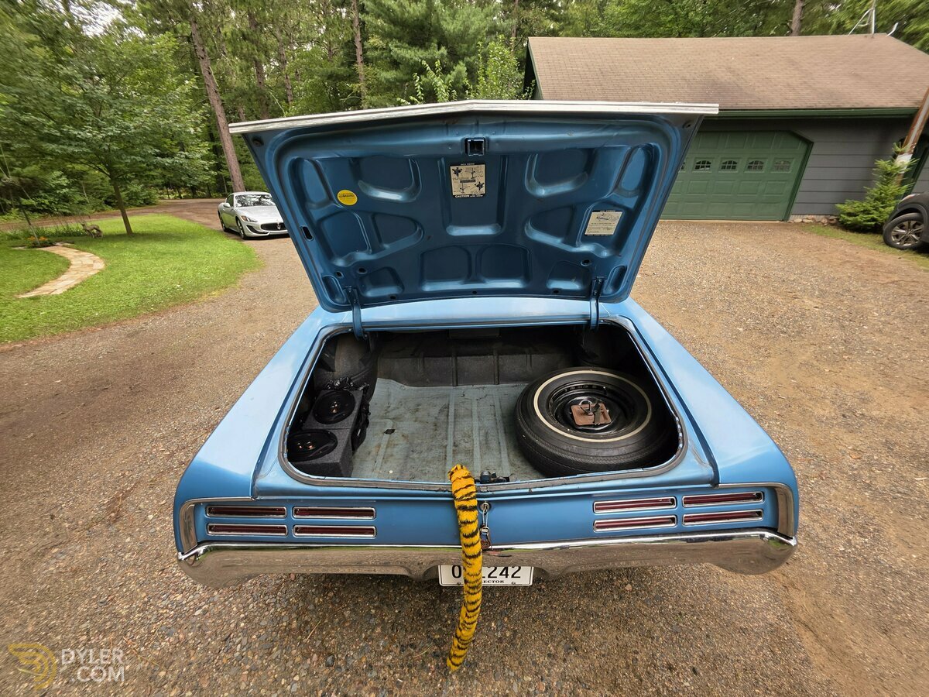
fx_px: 349
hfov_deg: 106.2
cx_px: 464
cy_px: 348
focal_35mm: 13
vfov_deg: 89.9
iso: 25
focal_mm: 2.2
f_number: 1.9
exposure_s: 1/120
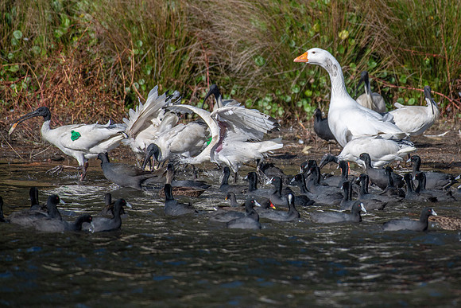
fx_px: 8624
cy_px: 114
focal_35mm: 673
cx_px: 307
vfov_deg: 2.0
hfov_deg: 3.1
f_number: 5.6
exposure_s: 1/2000
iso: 220
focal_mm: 500
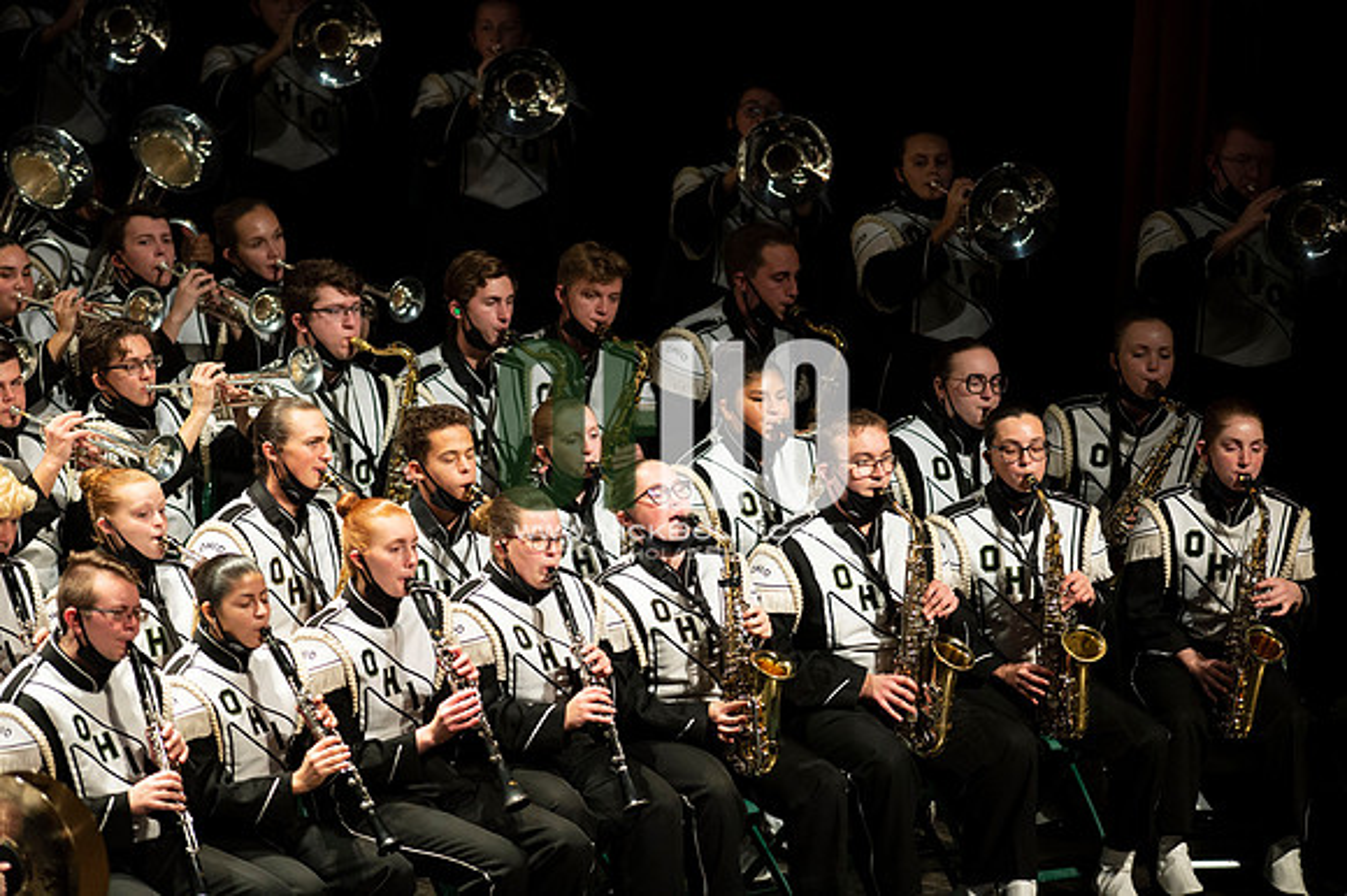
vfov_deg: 4.6
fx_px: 11218
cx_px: 674
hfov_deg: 6.9
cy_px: 448
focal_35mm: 300
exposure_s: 1/500
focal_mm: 300
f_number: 2.8
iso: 3200
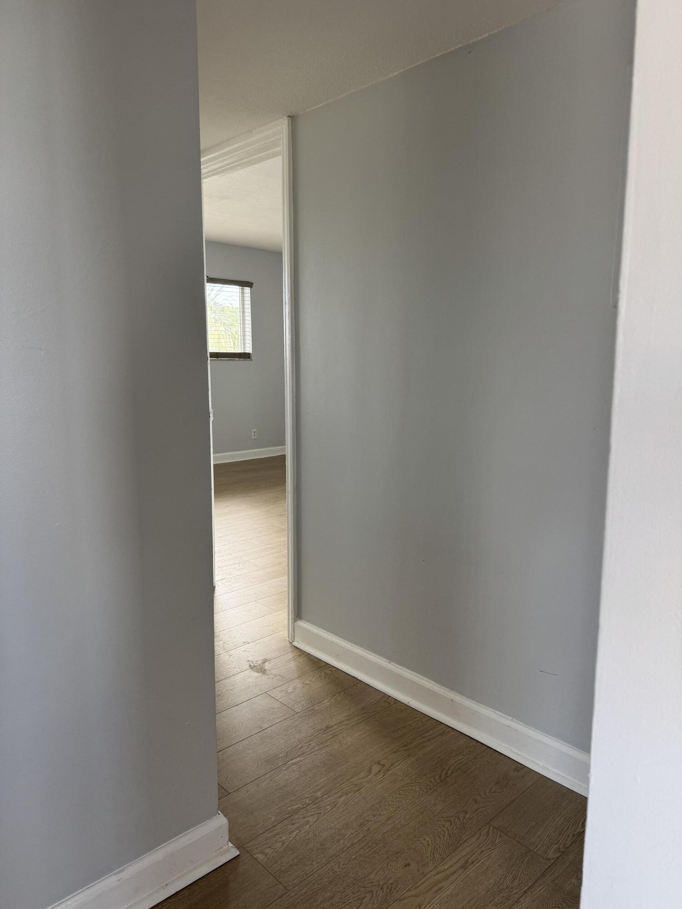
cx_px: 341
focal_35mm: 24
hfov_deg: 56.8
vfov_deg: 71.6
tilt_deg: -5.6
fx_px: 630
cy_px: 454
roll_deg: +1.4
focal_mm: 6.76
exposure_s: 1/121
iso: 125
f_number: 1.78
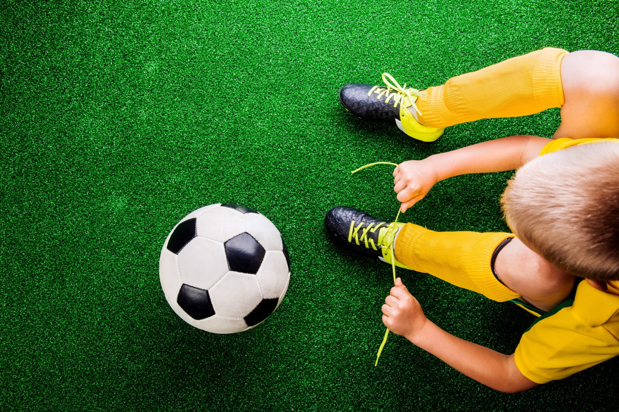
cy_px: 206
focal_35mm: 35
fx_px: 602
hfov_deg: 54.4
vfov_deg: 37.9
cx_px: 310
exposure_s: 1/160
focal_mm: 35
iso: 100
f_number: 11
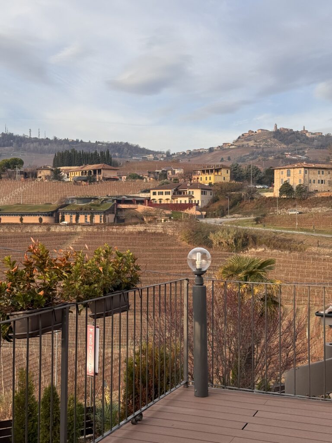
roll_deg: -0.2
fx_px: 614
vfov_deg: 39.7
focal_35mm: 48
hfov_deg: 30.3
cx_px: 166
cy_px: 222
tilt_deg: -0.2
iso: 64
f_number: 1.78
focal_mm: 6.76
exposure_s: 1/1490
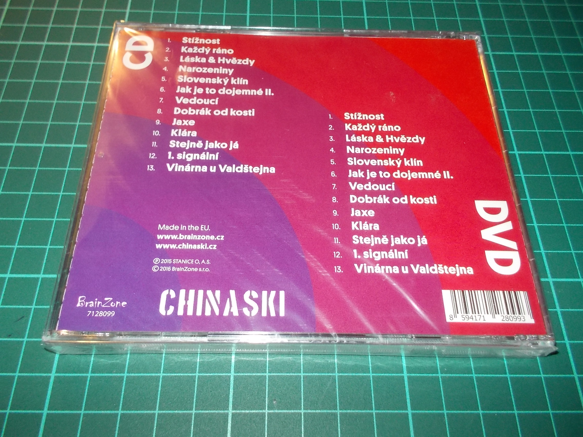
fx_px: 488
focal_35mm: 29
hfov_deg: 61.7
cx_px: 292
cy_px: 218
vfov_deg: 48.2
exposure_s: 1/30
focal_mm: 4.1
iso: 200
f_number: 3.3
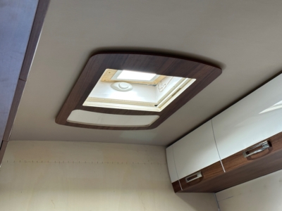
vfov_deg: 30.3
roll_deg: +5.9
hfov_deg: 39.7
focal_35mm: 48
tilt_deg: +23.2
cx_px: 141
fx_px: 391
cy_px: 106
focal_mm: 6.86
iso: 160
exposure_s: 1/100
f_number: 1.78
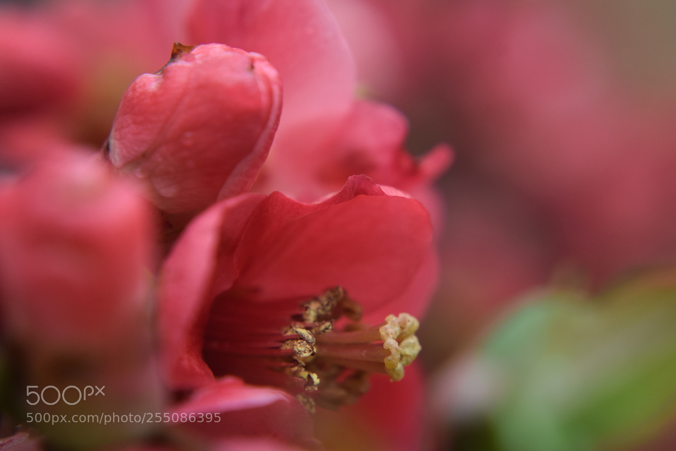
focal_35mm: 82
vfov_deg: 16.5
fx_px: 1549
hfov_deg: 24.6
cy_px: 226
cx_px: 338
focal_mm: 55
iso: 400
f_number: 7.1
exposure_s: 1/200
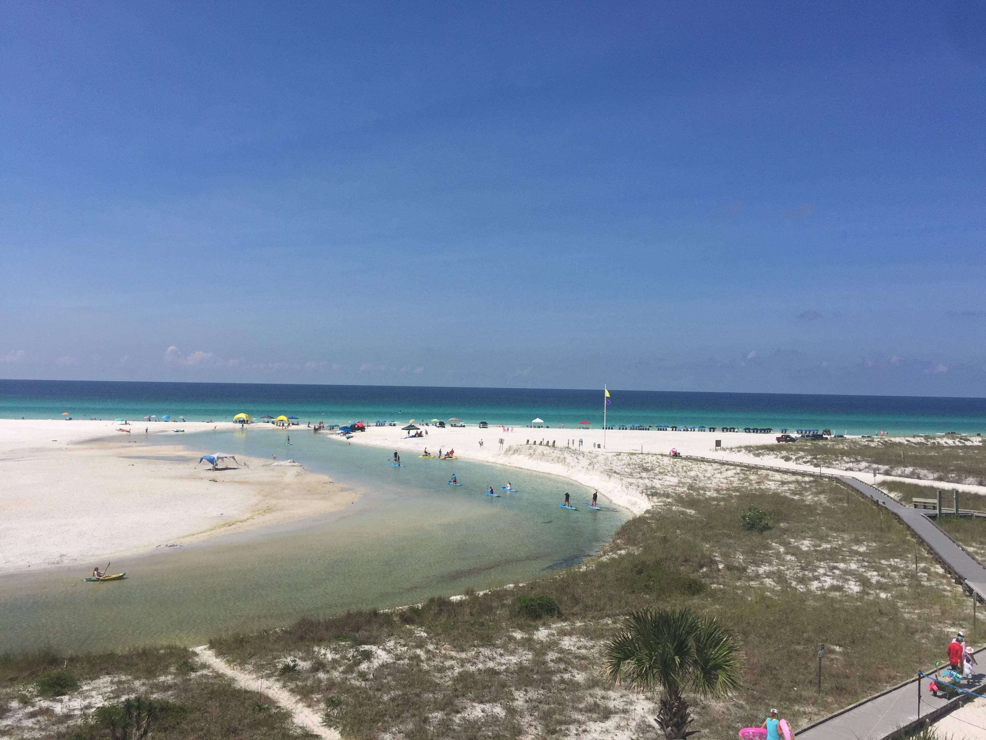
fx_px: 826
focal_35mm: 29
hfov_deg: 61.7
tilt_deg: +0.6
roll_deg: -2.7
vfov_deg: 48.2
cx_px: 493
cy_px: 370
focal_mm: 4.15
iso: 32
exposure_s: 1/4950
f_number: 2.2
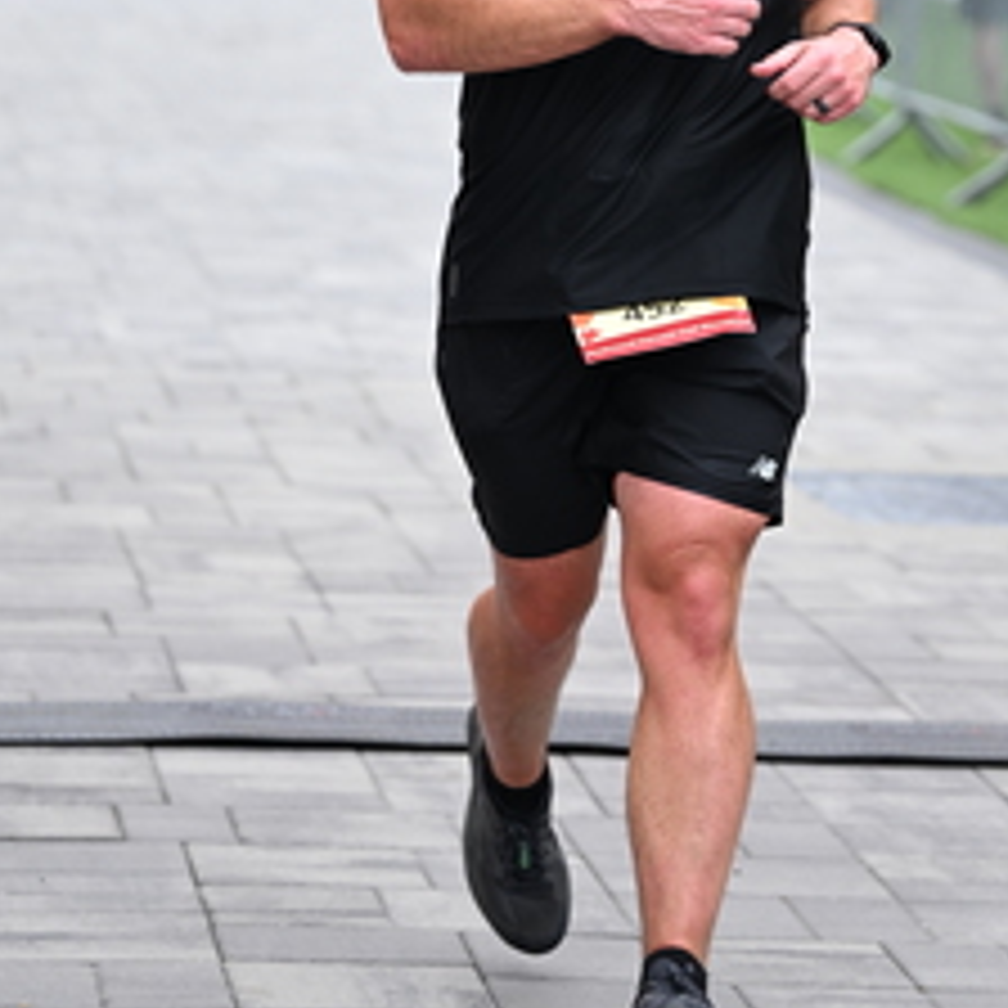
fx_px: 6457
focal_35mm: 196
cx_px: 727
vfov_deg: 8.9
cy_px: -27
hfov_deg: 8.9
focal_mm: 94
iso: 640
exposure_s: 1/2000
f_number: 2.8
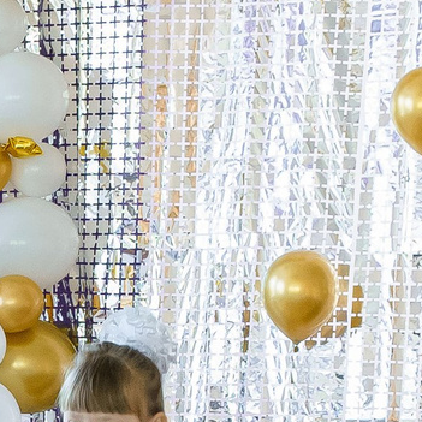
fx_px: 3076
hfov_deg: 7.6
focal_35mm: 223
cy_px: 715
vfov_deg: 7.6
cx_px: -380
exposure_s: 1/160
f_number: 5
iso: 2500
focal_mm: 35
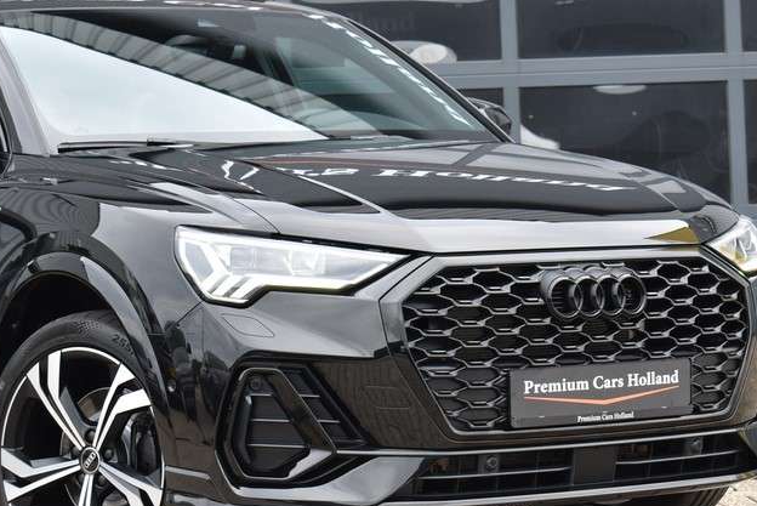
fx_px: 2693
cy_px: 220
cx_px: 215
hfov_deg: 15.9
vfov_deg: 10.7
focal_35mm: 128
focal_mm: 52
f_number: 7.1
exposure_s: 1/200
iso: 400
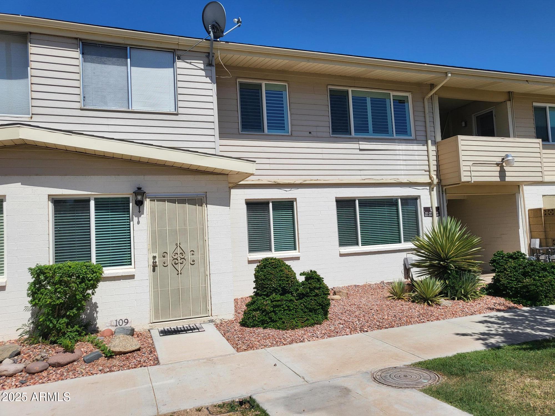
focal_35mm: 26
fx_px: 417
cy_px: 208
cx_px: 278
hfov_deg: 67.3
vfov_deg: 53.1
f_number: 1.8
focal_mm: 4.25
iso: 50
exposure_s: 1/5457
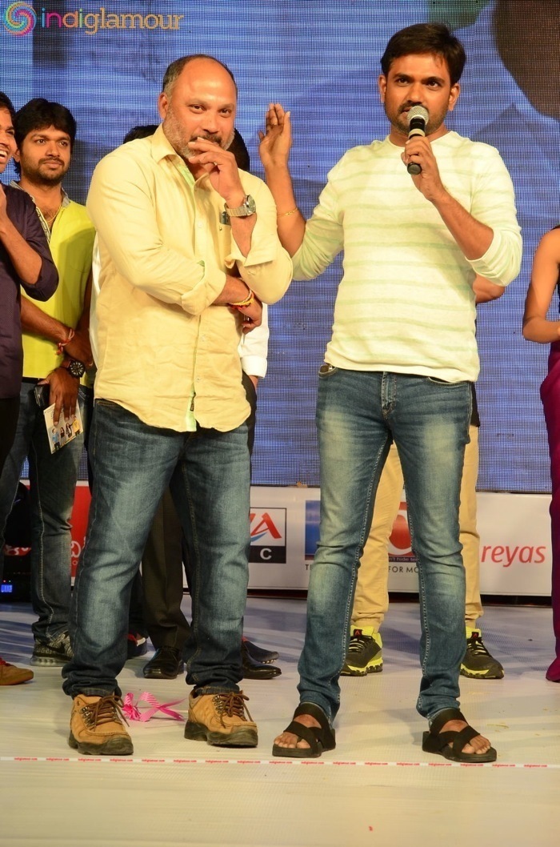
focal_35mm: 112
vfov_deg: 18.2
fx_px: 2639
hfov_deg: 12.1
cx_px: 280
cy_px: 424
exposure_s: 1/125
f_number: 6.3
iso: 1000
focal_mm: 75
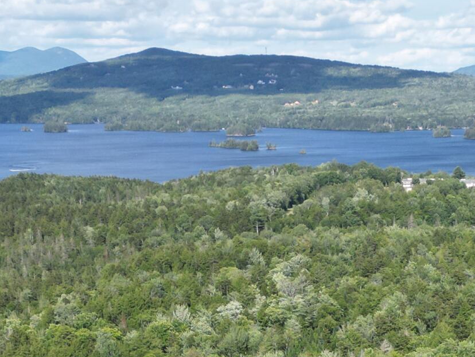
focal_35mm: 87
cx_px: 420
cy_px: 589
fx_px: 1194
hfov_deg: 22.0
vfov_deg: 15.2
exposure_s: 1/2500
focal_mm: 6.72
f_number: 1.7
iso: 130
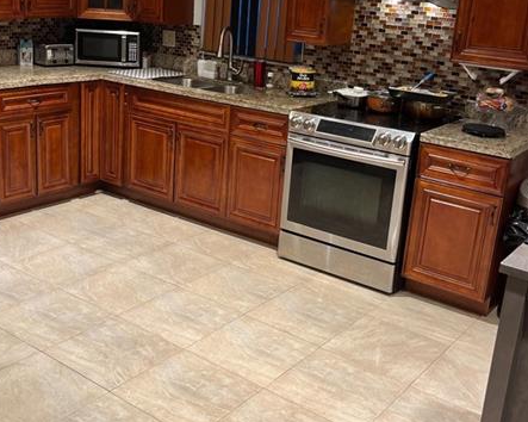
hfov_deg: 41.9
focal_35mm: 44
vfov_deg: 34.1
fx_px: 687
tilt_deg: -17.7
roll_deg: -3.3
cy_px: 179
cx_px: 230
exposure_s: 1/60
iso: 64
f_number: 1.6
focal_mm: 5.1
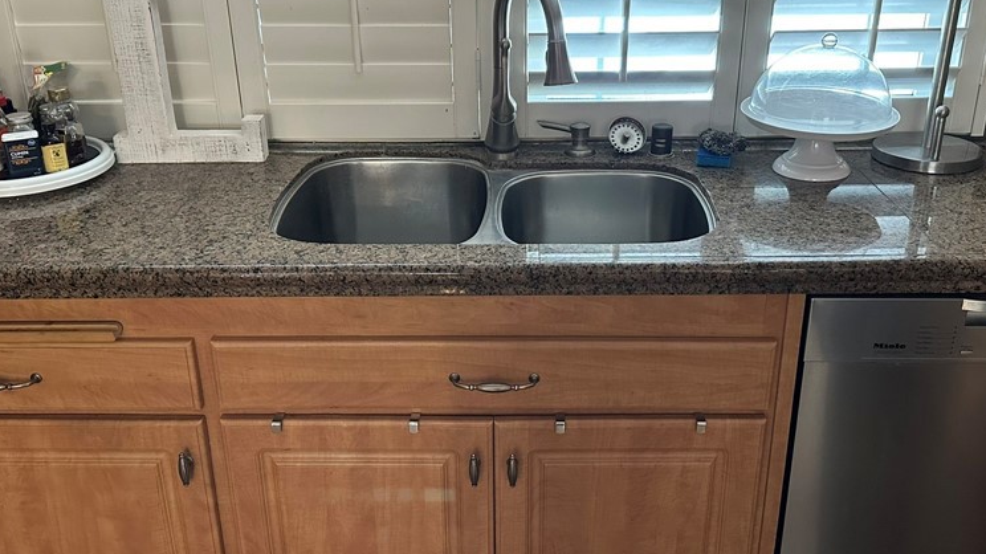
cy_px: 245
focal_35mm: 36
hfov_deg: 55.3
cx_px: 517
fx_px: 941
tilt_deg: -23.9
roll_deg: +0.2
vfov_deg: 32.8
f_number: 1.78
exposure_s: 1/60
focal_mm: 6.86
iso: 500
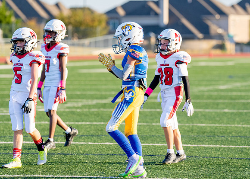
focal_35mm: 220
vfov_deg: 6.5
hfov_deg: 9.2
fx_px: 1561
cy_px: 76
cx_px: 137
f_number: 2.8
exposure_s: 1/3200
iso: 400
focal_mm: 137
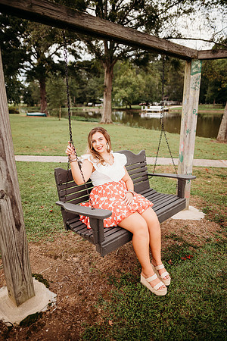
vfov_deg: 73.7
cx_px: 114
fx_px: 227
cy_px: 170
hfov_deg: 53.1
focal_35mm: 24
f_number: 2.2
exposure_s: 1/500
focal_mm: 24
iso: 200
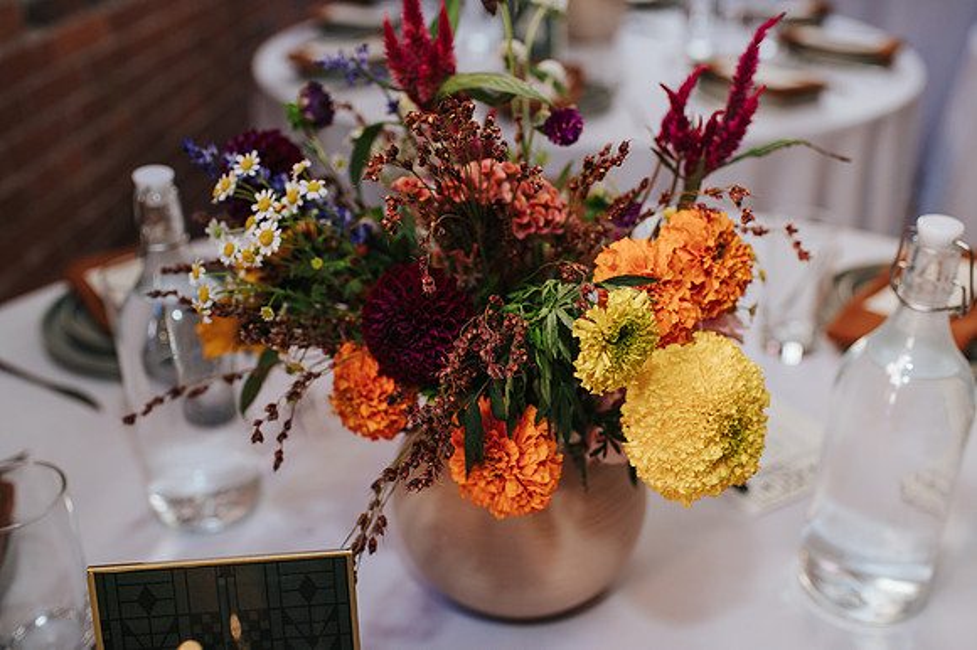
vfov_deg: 37.8
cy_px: 325
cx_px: 488
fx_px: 949
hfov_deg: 54.5
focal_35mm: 35
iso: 800
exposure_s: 1/200
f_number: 3.2
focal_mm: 35
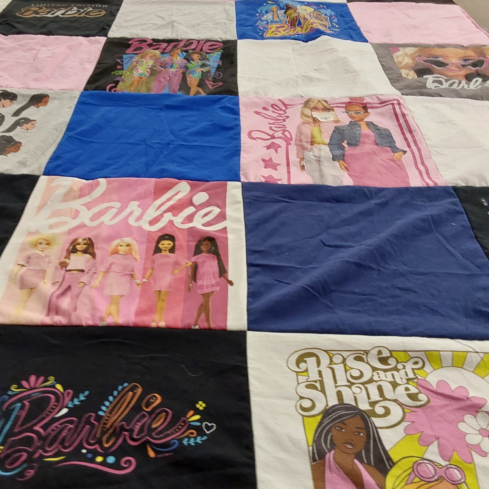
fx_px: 543
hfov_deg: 48.2
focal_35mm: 34
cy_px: 247
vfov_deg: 48.5
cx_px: 199
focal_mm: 2.91
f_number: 1.9
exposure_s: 1/60
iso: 125
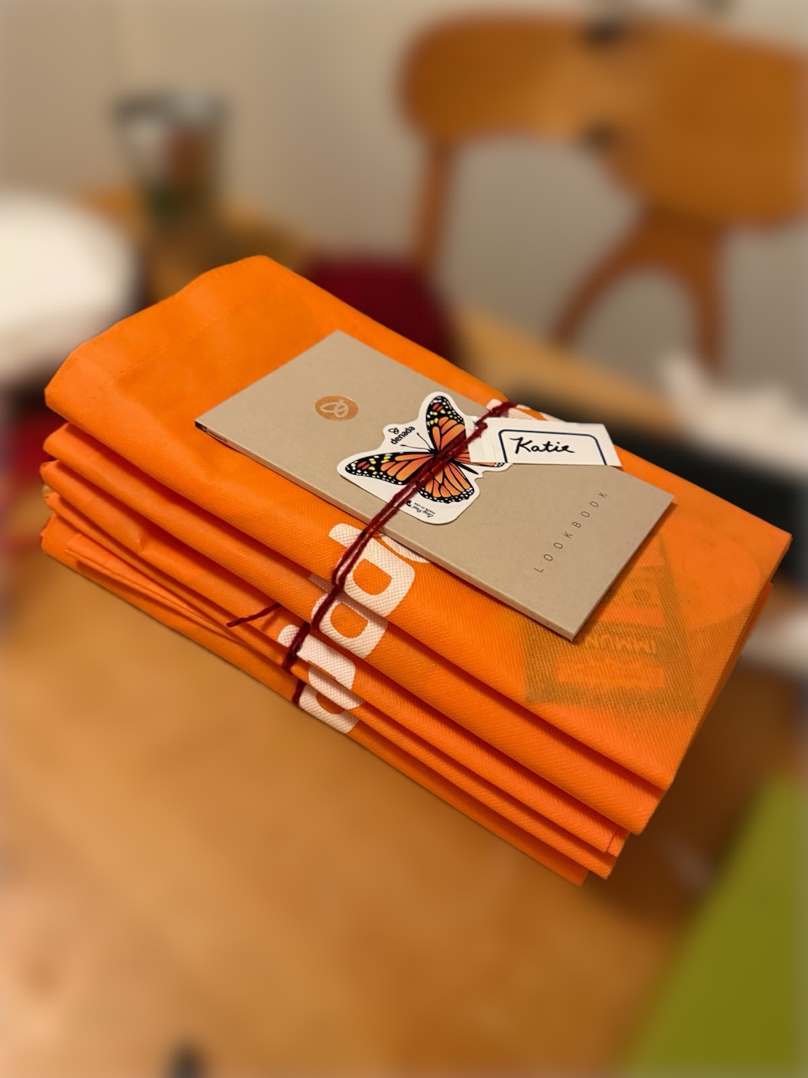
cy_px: 539
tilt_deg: -45.7
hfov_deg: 56.8
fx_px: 747
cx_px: 404
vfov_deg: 71.6
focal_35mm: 24
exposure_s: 1/40
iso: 640
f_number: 1.78
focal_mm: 6.76
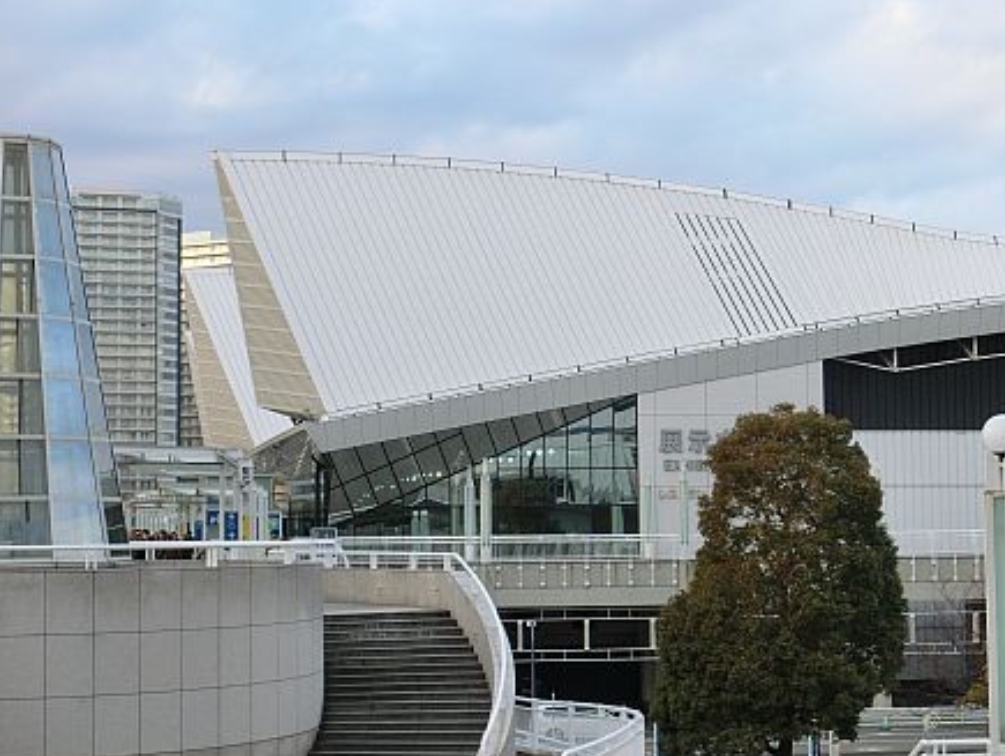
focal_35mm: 61
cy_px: 381
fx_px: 1772
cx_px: 515
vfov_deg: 24.1
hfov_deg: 31.7
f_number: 3.8
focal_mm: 10.5
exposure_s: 1/60
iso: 100
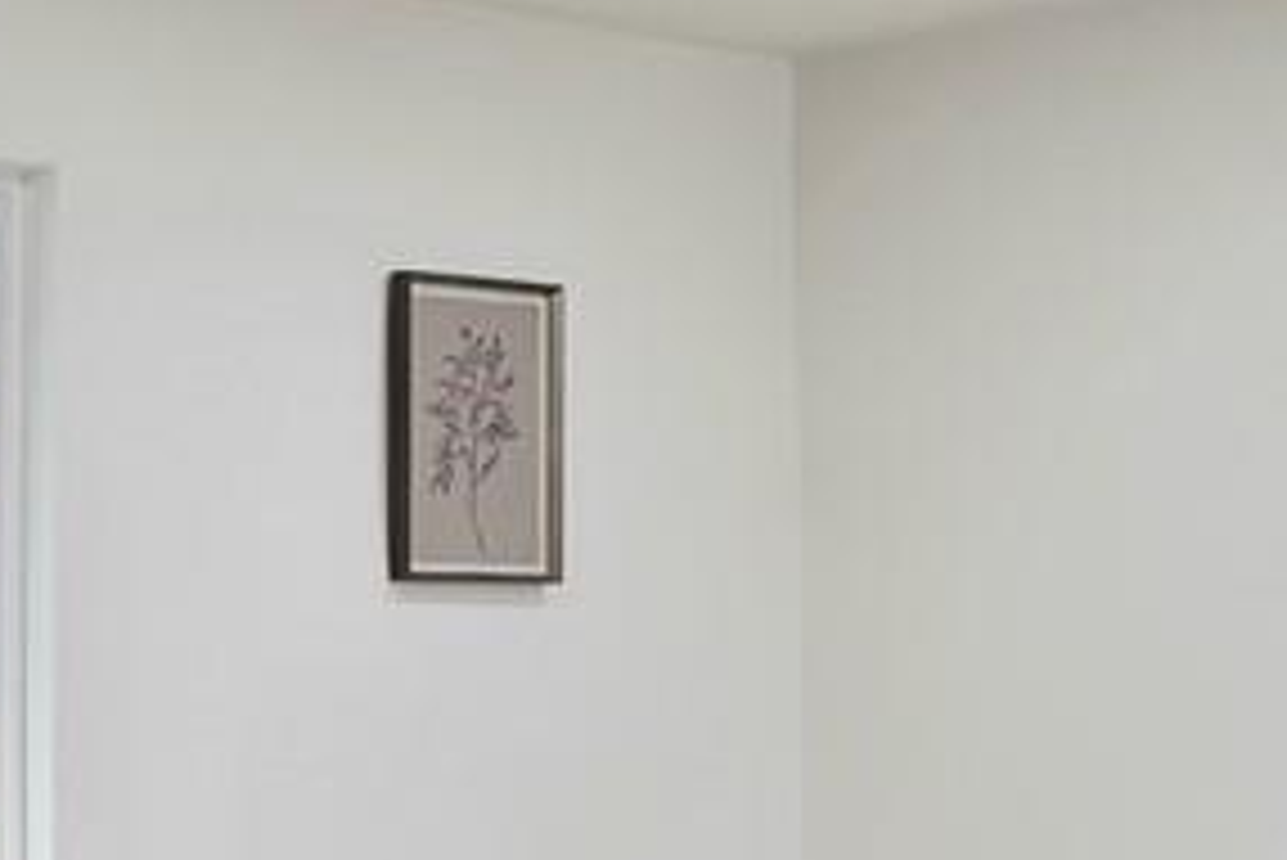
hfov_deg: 19.8
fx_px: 3004
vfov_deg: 16.2
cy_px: 696
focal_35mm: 84
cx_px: -819
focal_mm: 12
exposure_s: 1/15
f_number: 9
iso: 640
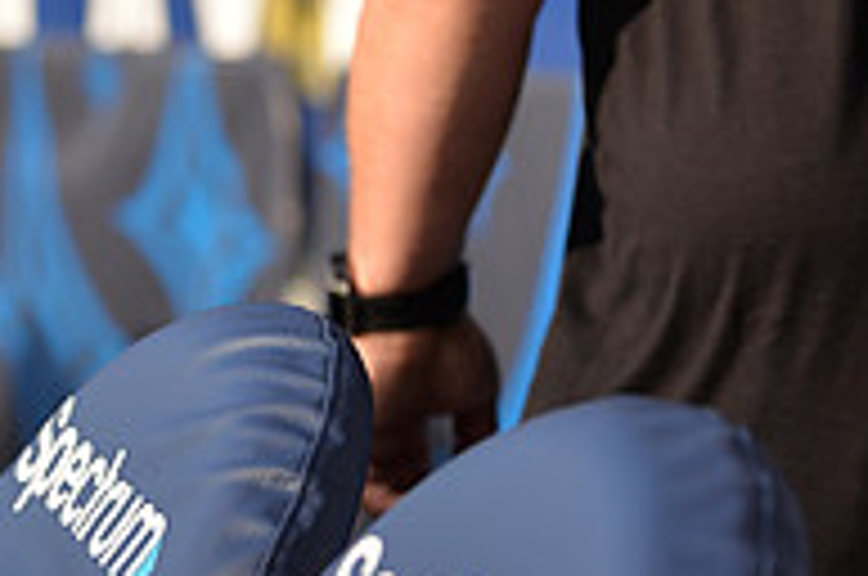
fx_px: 5801
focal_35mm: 241
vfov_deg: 5.7
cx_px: -324
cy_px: 425
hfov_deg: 8.4
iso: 200
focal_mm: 80
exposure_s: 1/2000
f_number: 2.8
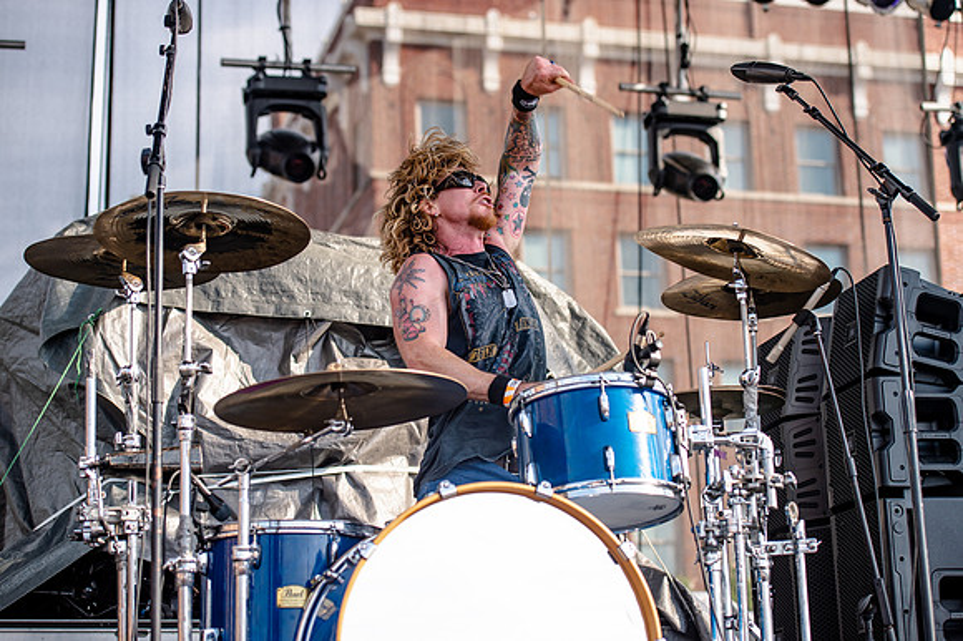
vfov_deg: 19.4
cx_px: 482
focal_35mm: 70
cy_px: 320
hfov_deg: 28.9
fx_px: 1871
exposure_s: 1/800
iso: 125
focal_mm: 70
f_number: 4
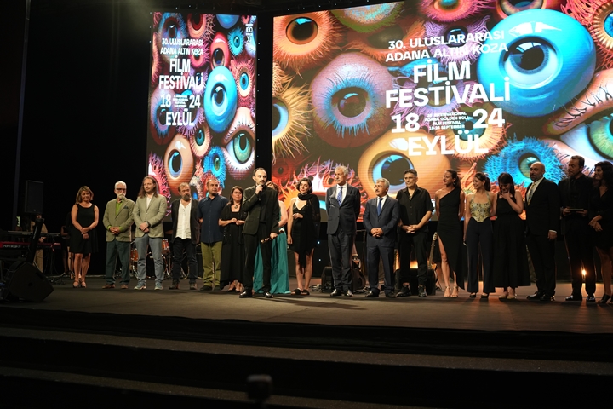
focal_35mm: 35
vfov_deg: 37.9
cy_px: 204
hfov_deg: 54.4
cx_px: 306
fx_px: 596
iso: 1600
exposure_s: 1/500
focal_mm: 35
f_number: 2
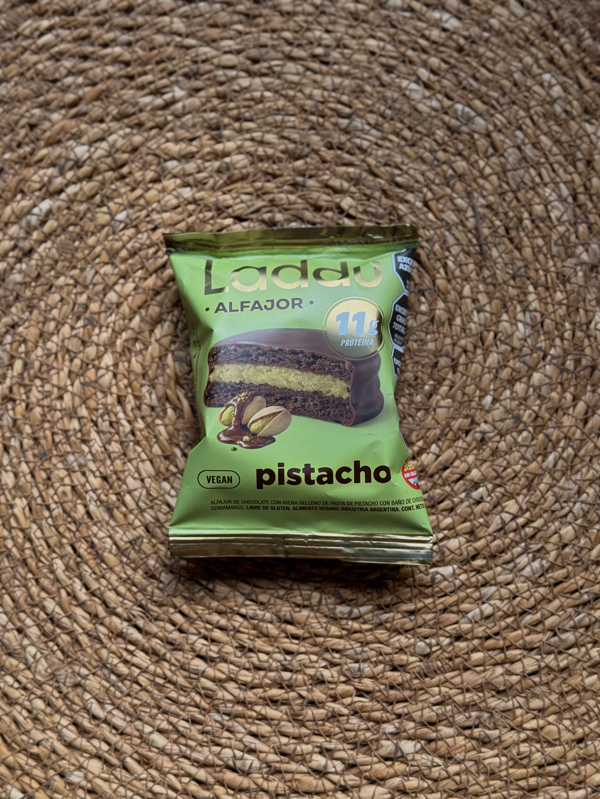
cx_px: 300
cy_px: 400
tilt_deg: -84.6
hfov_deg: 30.3
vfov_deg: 39.7
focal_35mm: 48
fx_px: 1109
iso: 64
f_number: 1.78
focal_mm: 6.76
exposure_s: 1/273
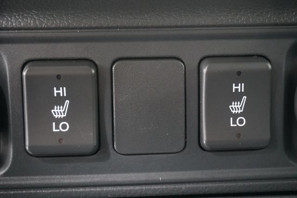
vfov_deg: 25.1
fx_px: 446
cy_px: 99
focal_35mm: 54
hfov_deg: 36.9
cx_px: 148
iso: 12800
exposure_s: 1/30
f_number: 5.6
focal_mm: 36
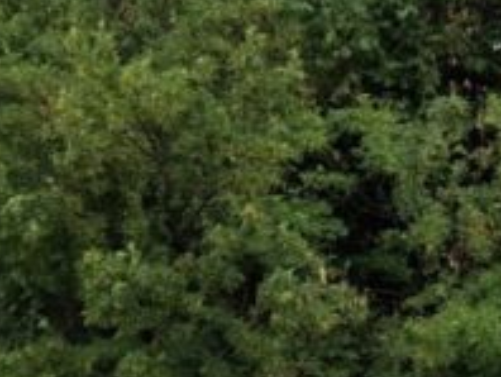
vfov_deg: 11.4
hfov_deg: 13.7
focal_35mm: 129
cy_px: -8
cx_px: 891
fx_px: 1869
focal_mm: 4.69
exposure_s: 1/729
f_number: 1.8
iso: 32
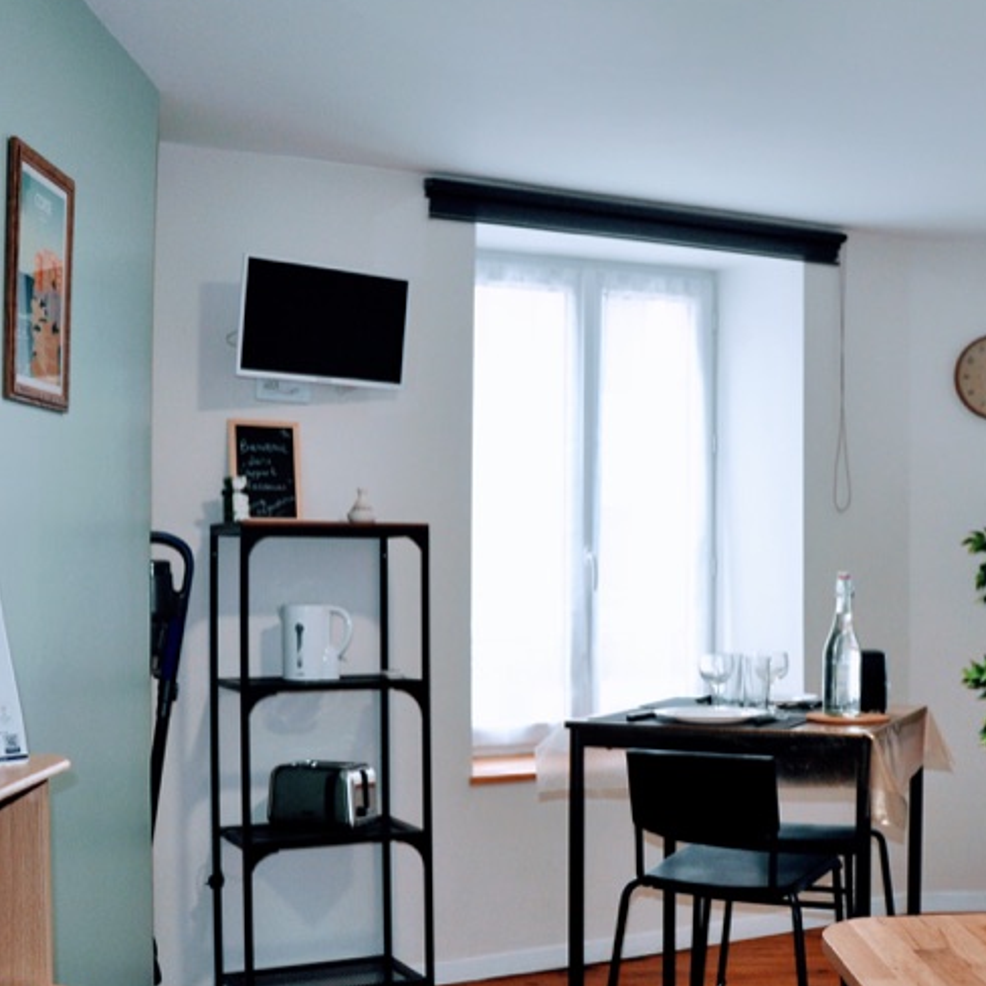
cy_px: 576
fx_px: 1515
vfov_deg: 36.0
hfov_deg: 35.4
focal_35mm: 47
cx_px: 717
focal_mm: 18
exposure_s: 1/125
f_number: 3.5
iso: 500
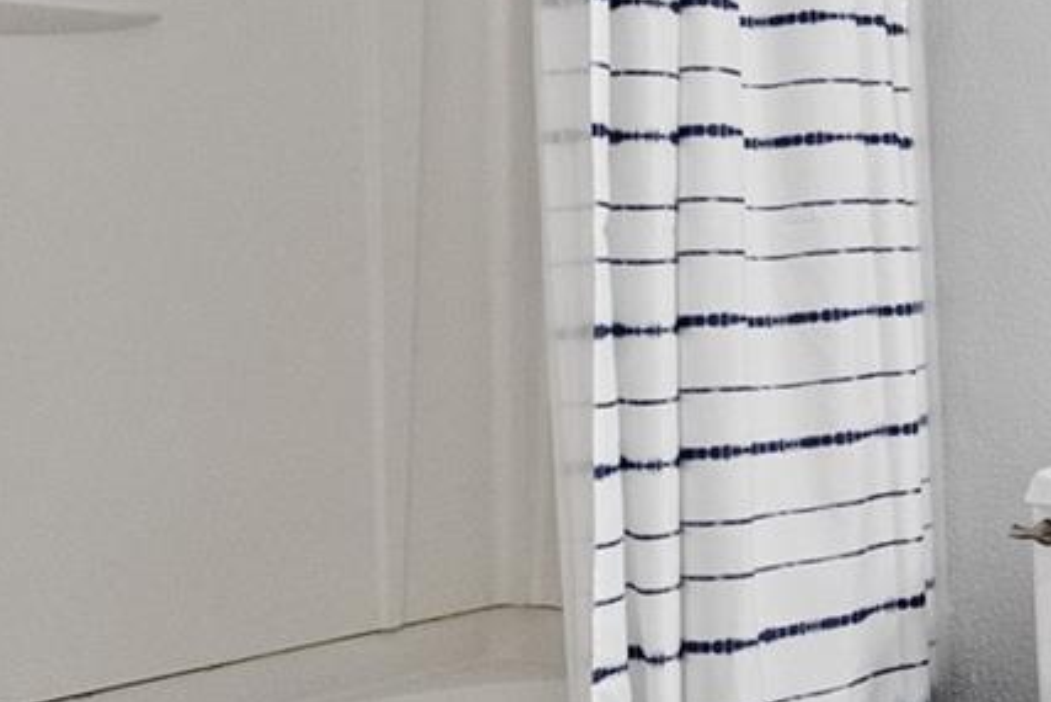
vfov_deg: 22.6
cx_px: 1605
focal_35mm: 60
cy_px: 256
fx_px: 1752
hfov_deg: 24.9
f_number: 9
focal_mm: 16
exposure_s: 1/30
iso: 8000
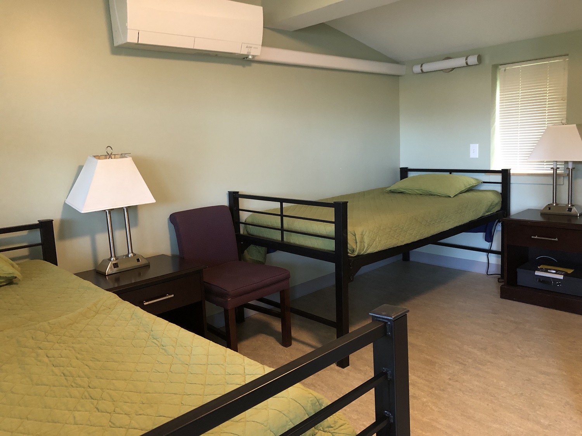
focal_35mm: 28
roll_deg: +3.2
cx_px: 291
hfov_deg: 63.4
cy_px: 218
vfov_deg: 49.7
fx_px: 471
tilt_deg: -9.0
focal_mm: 3.99
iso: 80
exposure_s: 1/15
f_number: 1.8
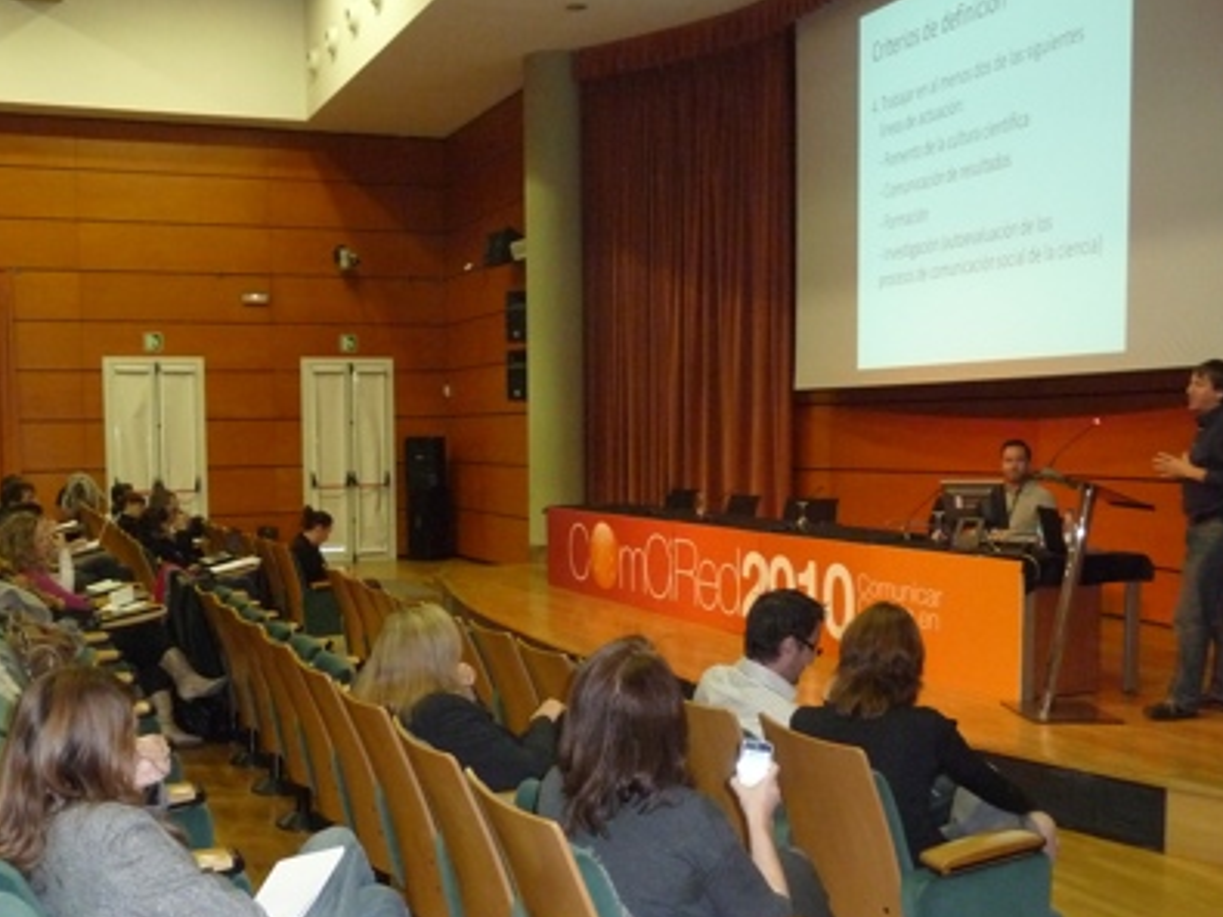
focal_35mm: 38
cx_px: 498
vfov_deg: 37.6
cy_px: 550
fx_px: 1342
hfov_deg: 48.7
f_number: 3.4
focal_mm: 5
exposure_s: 1/8
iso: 500
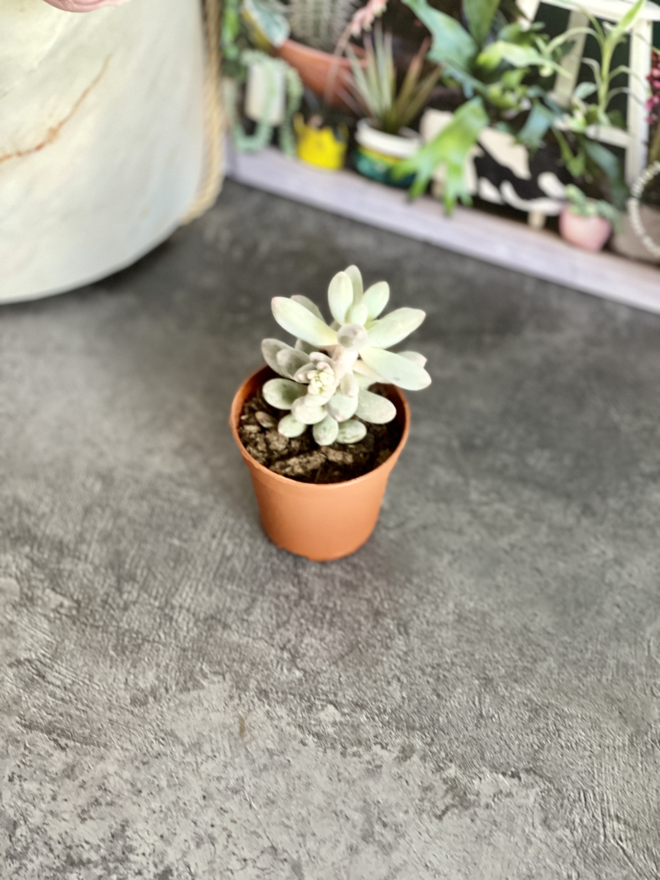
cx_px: 330
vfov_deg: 30.3
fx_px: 1627
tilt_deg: -51.2
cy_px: 440
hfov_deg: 22.9
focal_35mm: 64
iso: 400
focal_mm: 7.5
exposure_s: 1/40
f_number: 2.2
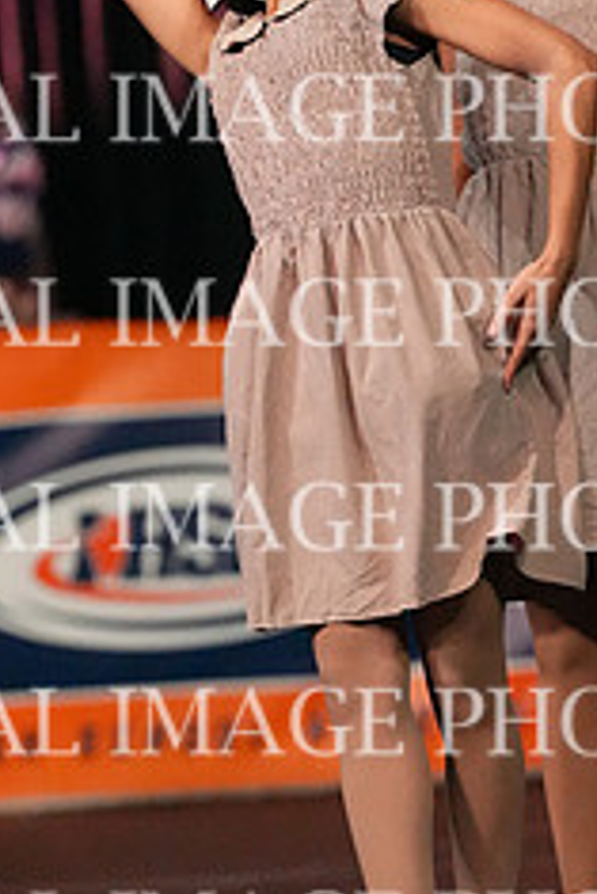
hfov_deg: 1.9
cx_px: 409
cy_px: 415
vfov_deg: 2.8
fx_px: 18379
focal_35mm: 740
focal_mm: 300
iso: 16000
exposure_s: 1/1250
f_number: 3.5
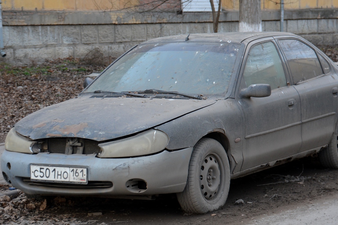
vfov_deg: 11.9
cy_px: 89
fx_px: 1080
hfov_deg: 17.8
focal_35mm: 115
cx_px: 180
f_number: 5
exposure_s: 1/100
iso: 400
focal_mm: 52
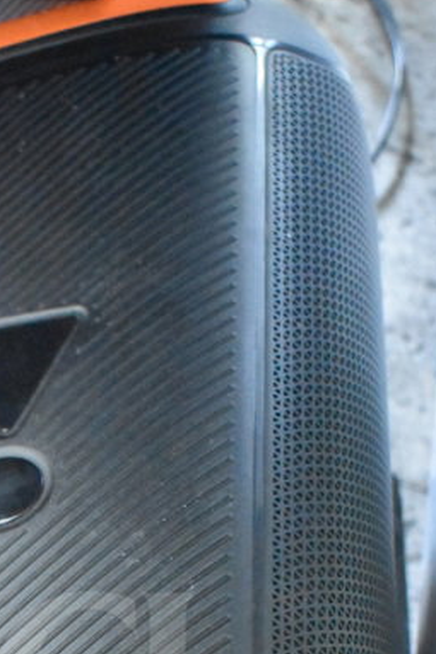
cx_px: 38
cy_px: 728
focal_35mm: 111
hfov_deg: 12.2
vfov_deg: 17.7
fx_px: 2022
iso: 12800
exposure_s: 1/50
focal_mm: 31
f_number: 4.2
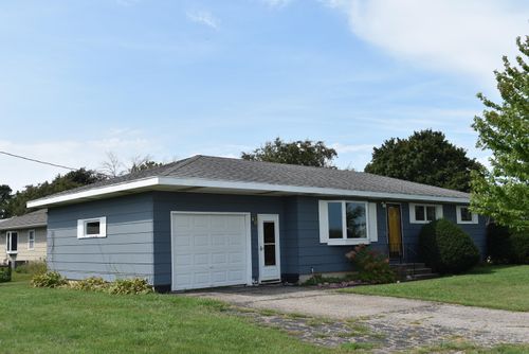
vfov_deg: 35.5
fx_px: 551
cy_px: 177
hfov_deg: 51.3
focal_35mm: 38
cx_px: 264
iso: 100
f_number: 8
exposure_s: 1/250
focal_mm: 25
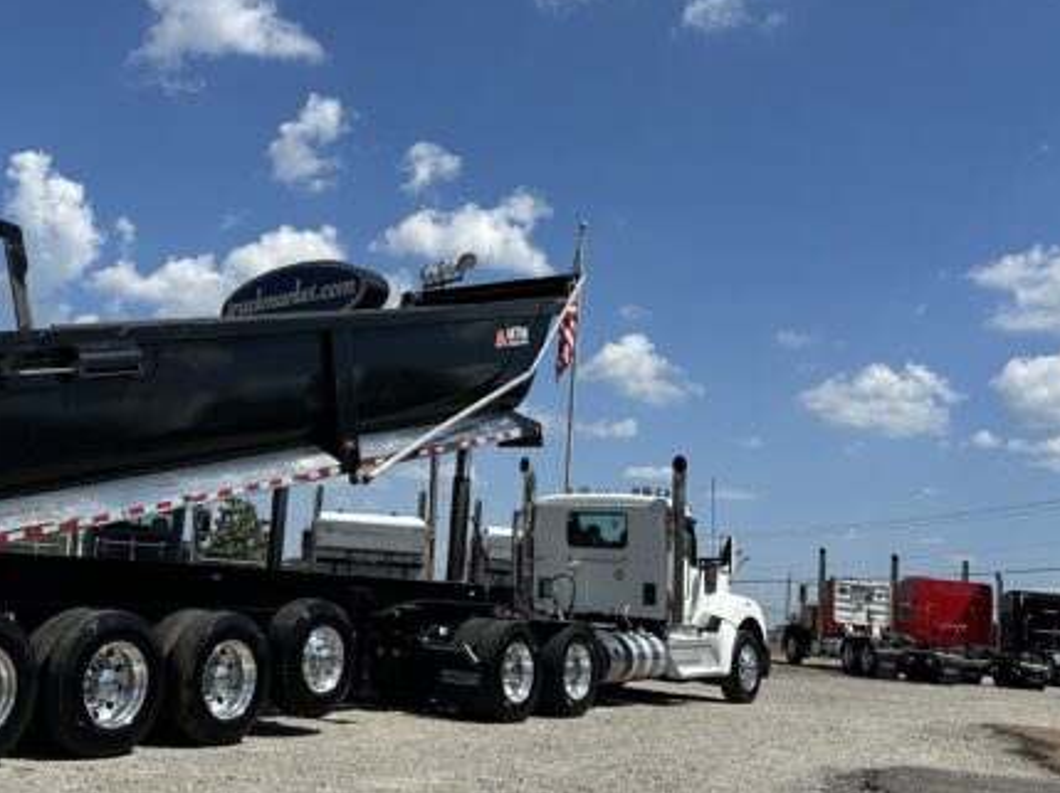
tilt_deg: +11.1
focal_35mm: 43
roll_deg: -3.2
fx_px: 1316
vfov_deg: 33.5
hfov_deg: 43.2
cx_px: 336
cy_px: 383
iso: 80
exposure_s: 1/6211
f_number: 1.78
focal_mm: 6.86
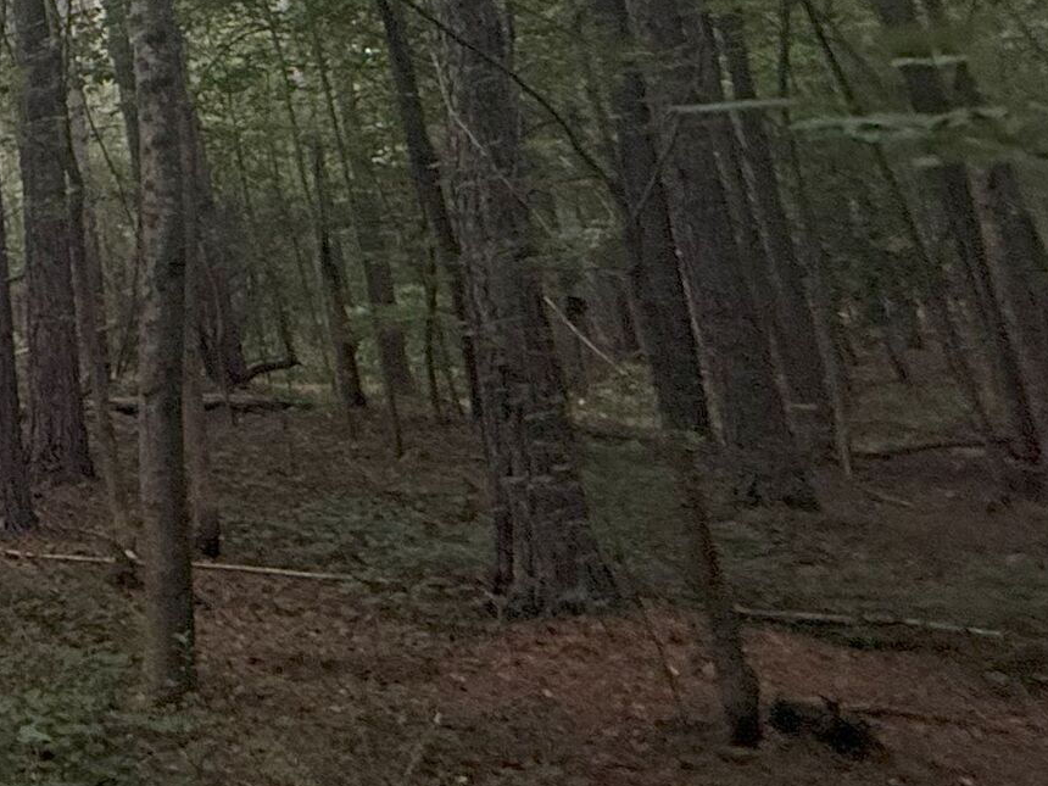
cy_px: -201
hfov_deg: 26.2
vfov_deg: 25.5
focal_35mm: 50
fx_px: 1514
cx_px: -574
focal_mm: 2.22
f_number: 2.2
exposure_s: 1/99
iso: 250
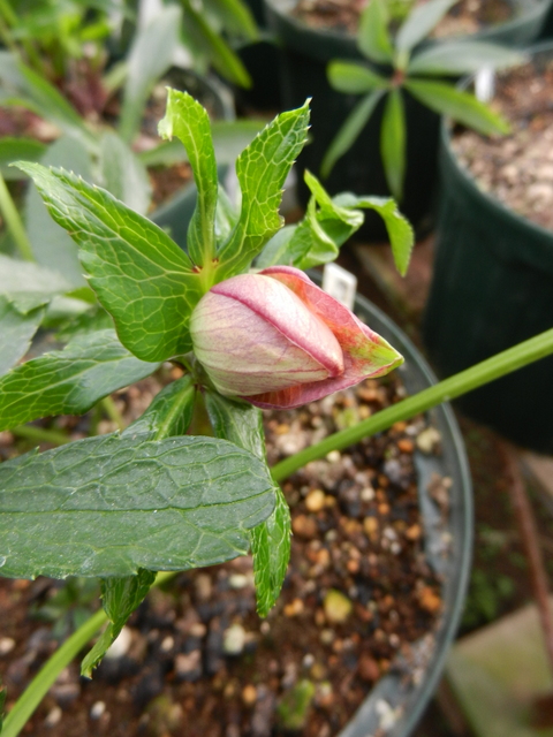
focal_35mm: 25
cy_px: 368
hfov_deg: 54.9
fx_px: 533
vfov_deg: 69.4
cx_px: 276
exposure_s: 1/125
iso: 160
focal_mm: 4.5
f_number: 3.5
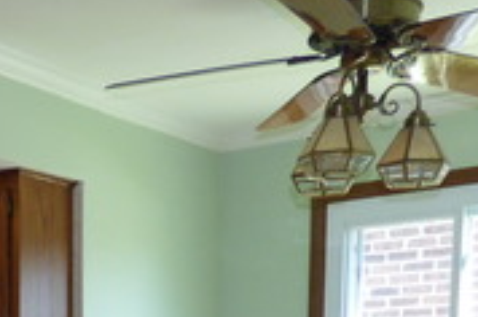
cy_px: 561
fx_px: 994
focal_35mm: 75
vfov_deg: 15.6
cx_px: -8
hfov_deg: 25.6
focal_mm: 3.58
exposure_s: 1/60
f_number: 2.8
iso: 200
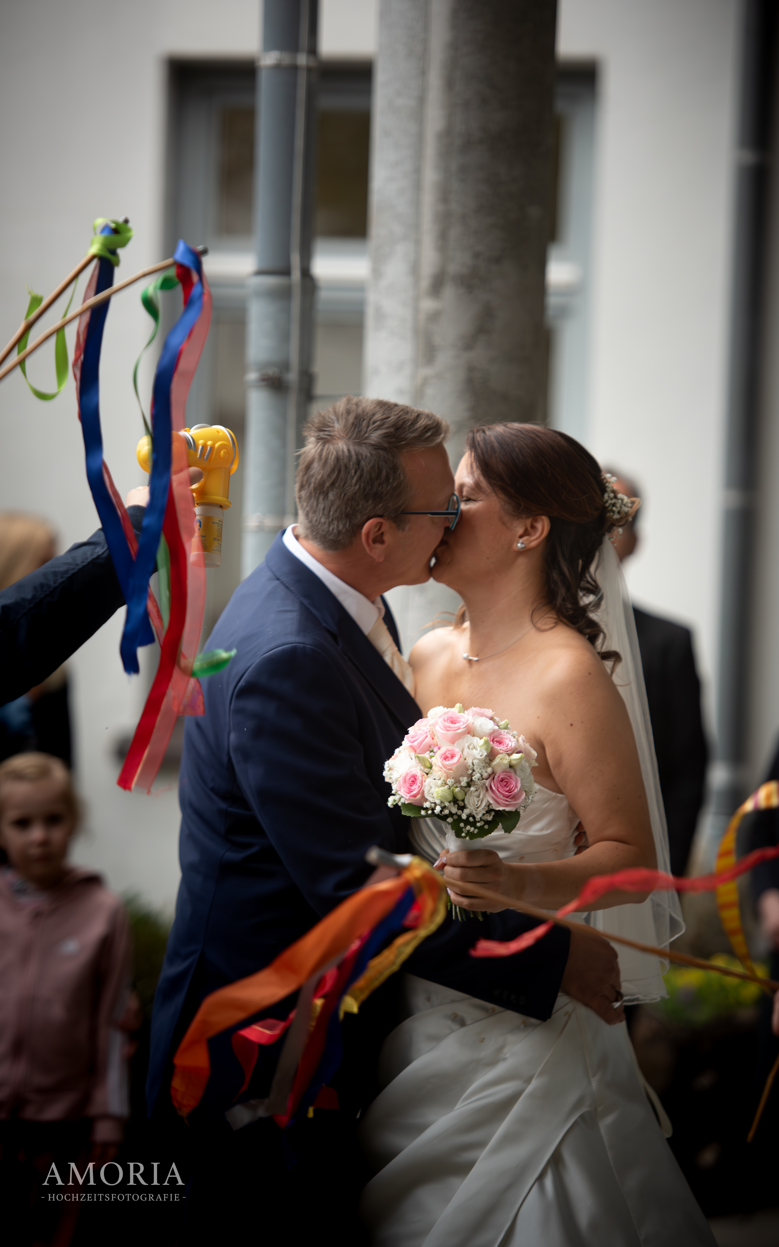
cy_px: 624
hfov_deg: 8.6
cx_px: 385
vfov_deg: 13.7
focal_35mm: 153
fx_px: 5198
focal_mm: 150
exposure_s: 1/800
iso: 800
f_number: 2.8
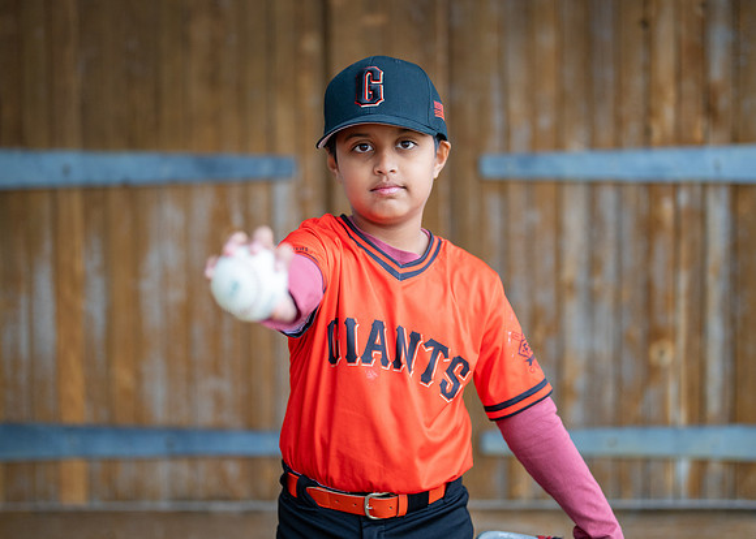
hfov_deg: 31.9
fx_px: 1322
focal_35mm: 62
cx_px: 381
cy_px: 236
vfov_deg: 23.1
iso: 500
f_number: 1.2
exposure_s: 1/640
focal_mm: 50
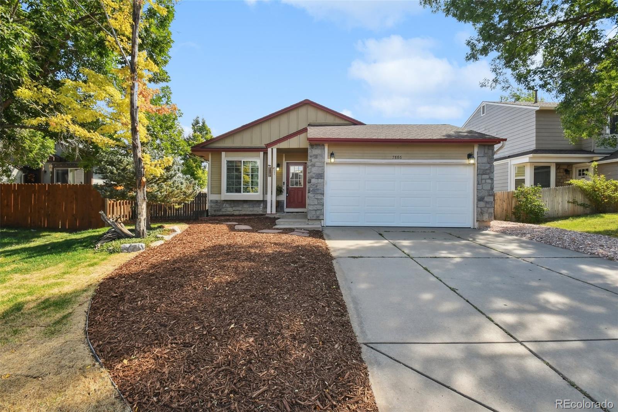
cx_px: 309
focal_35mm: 15
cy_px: 206
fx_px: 257
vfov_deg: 77.3
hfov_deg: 100.4
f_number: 11
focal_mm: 10
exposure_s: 1/200
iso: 400
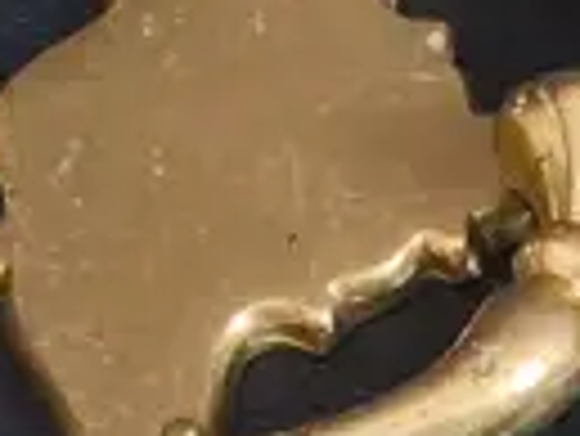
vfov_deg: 6.9
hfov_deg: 9.1
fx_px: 3589
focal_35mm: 214
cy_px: 315
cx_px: 769
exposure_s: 1/100
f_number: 2
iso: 250
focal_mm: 2.87
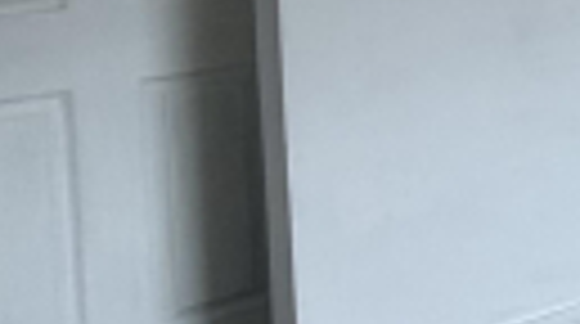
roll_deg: +3.0
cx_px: 1495
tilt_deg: -1.8
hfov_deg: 13.9
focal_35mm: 79
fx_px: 1213
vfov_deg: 14.2
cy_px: -158
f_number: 2.2
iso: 125
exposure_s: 1/120
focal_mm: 2.22
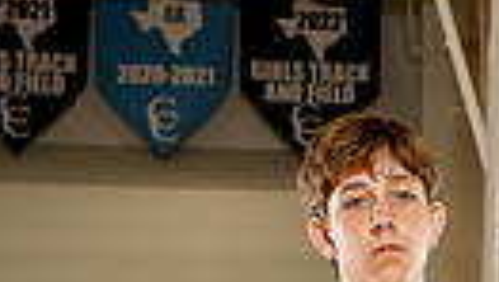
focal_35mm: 137
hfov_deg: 15.5
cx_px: 415
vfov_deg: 7.7
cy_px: 842
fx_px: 1815
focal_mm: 38
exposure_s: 1/250
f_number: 5.6
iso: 400
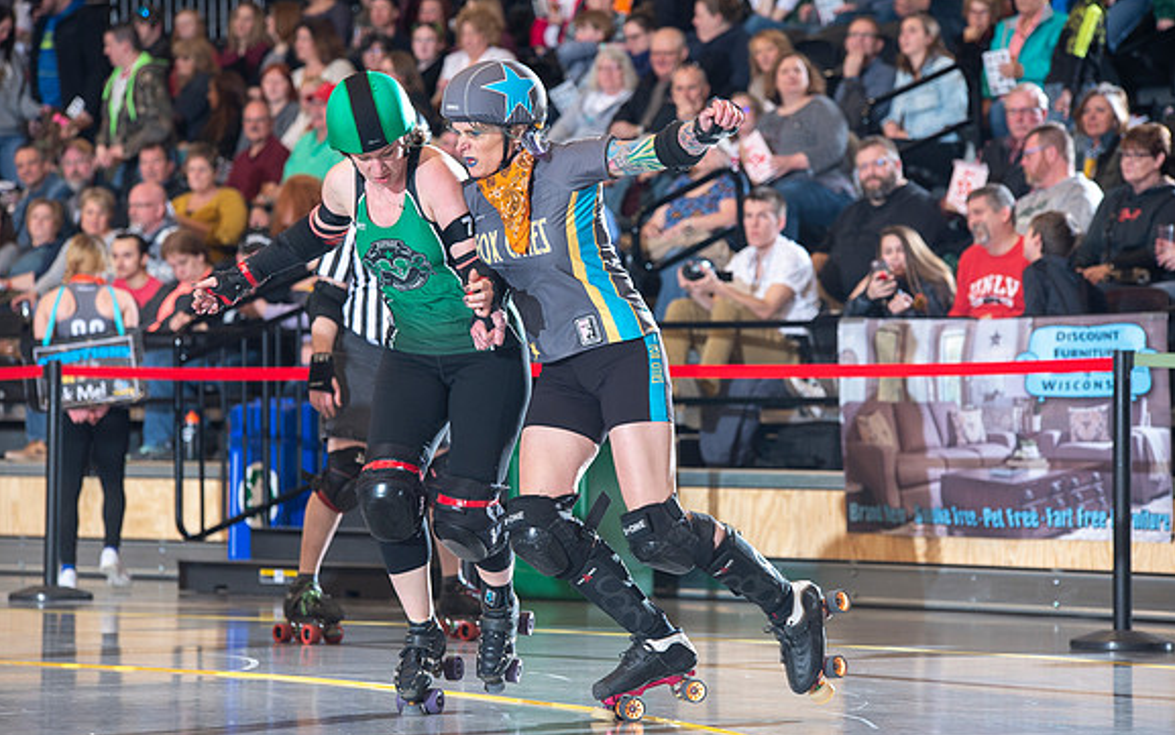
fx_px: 5253
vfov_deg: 8.0
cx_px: 586
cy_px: 388
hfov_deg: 12.8
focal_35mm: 164
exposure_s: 1/160
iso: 640
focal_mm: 160
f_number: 5.6
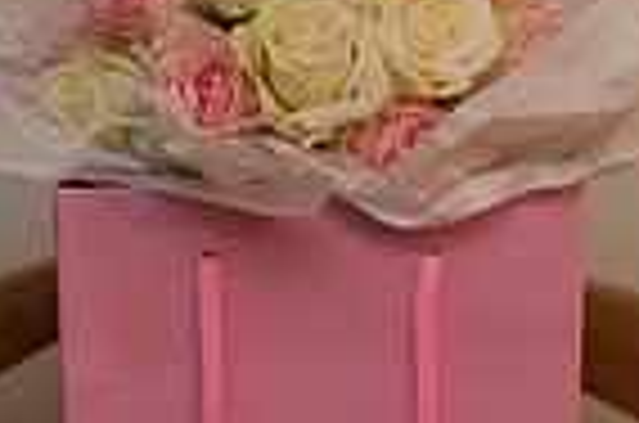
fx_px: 2639
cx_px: 356
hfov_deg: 13.8
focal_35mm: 149
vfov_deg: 9.2
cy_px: 153
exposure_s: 1/100
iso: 640
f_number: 2.8
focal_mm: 35
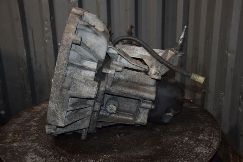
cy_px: 81
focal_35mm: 42
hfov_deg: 46.4
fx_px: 283
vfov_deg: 31.9
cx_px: 122
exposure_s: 1/60
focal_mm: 28
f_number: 5
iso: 800
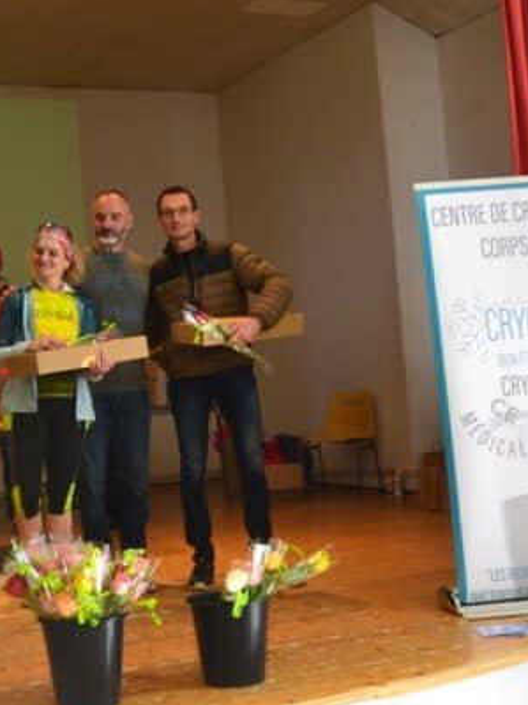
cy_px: 325
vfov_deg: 38.2
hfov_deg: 28.3
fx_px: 1017
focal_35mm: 50
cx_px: 81
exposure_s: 1/60
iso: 800
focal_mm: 18
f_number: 5
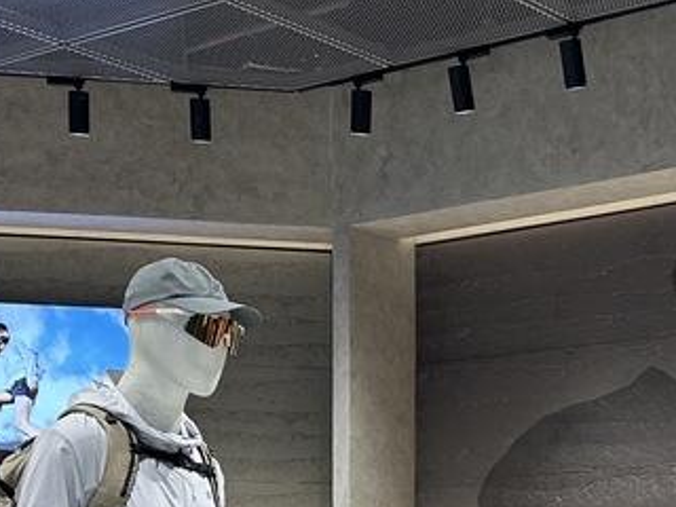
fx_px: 1758
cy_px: 636
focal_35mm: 90
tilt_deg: -0.1
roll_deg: -0.7
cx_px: 630
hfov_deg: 21.2
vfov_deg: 15.7
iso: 64
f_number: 1.78
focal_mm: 6.86
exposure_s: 1/140
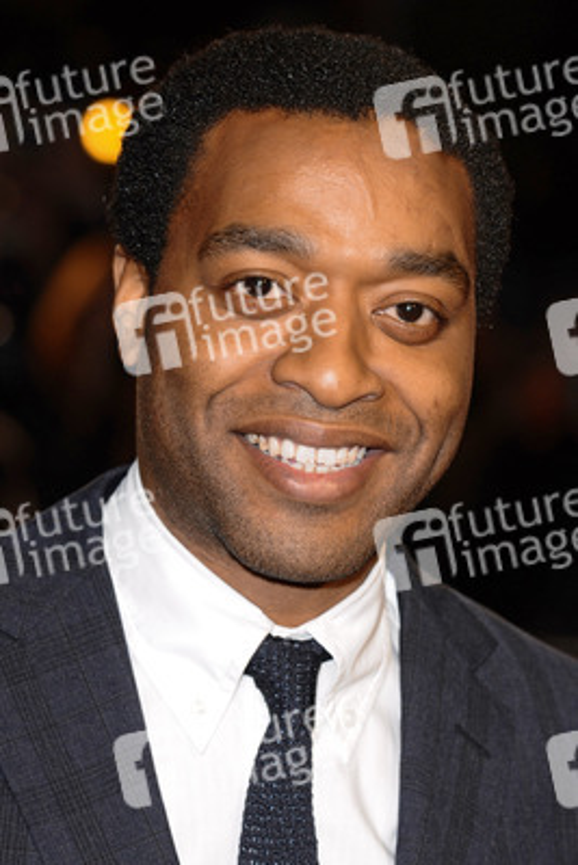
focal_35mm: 150
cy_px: 432
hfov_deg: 9.2
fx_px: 3609
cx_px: 289
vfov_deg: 13.7
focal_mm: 100
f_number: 4.5
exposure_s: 1/200
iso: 320
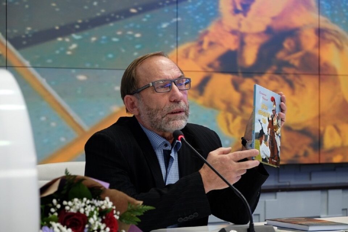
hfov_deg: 24.5
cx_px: 174
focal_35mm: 83
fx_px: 802
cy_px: 116
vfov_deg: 16.5
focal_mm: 55
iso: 500
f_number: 4
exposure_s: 1/60
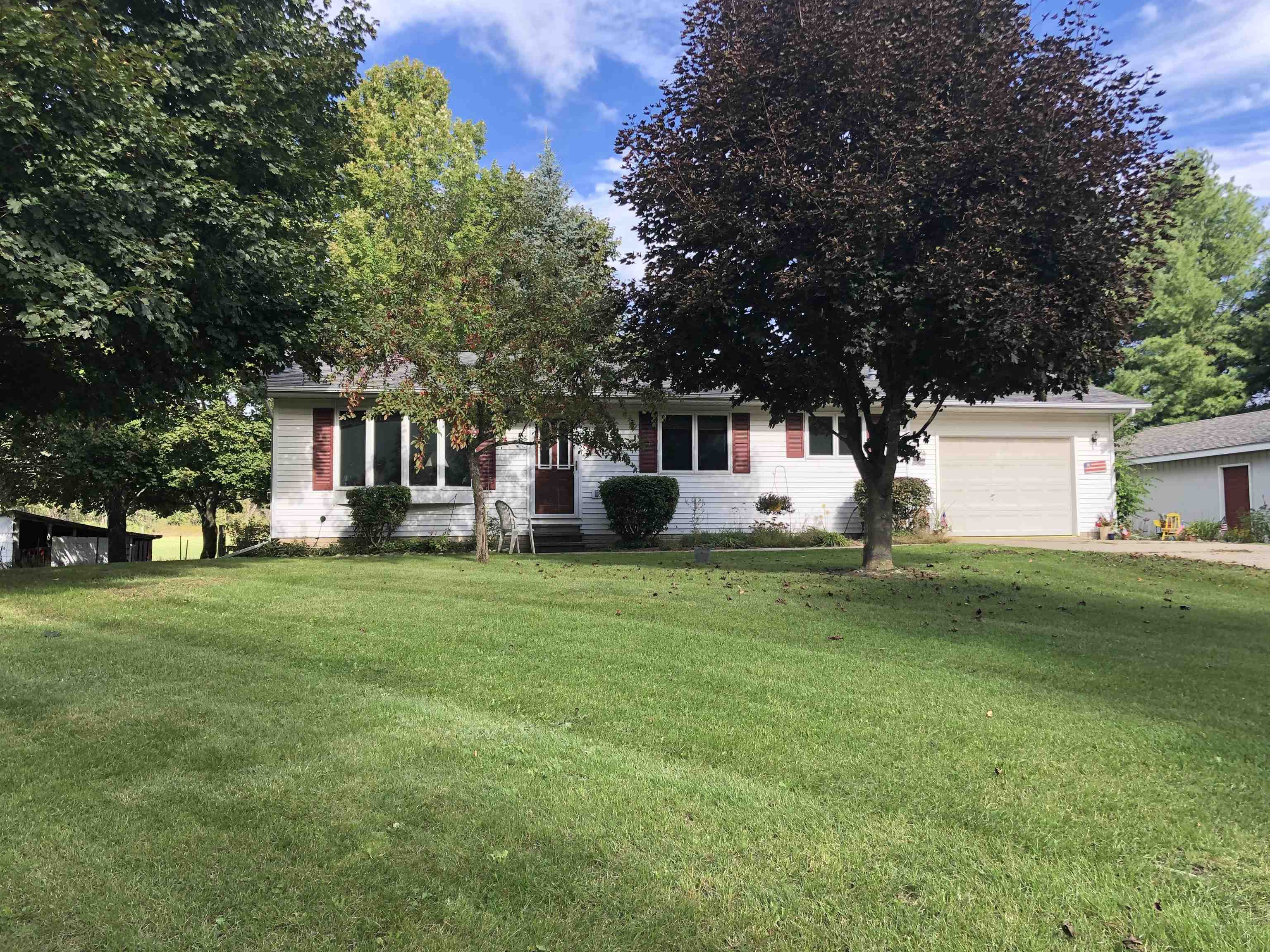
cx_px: 635
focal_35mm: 28
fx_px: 1027
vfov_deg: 49.7
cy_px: 476
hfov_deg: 63.4
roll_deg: +0.7
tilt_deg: +1.8
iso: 20
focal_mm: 3.99
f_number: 1.8
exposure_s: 1/422
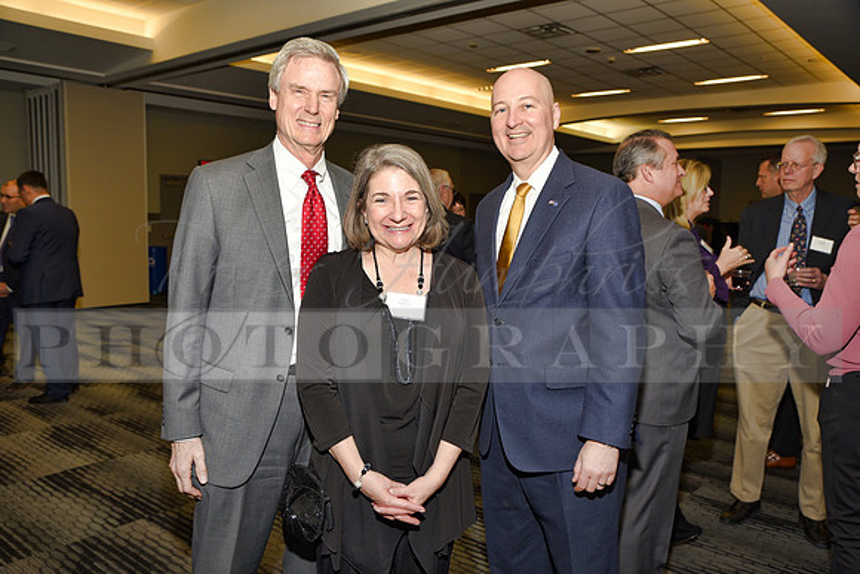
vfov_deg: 42.3
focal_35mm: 31
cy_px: 287
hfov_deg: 60.3
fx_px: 741
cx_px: 430
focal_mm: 31
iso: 200
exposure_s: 1/60
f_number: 5
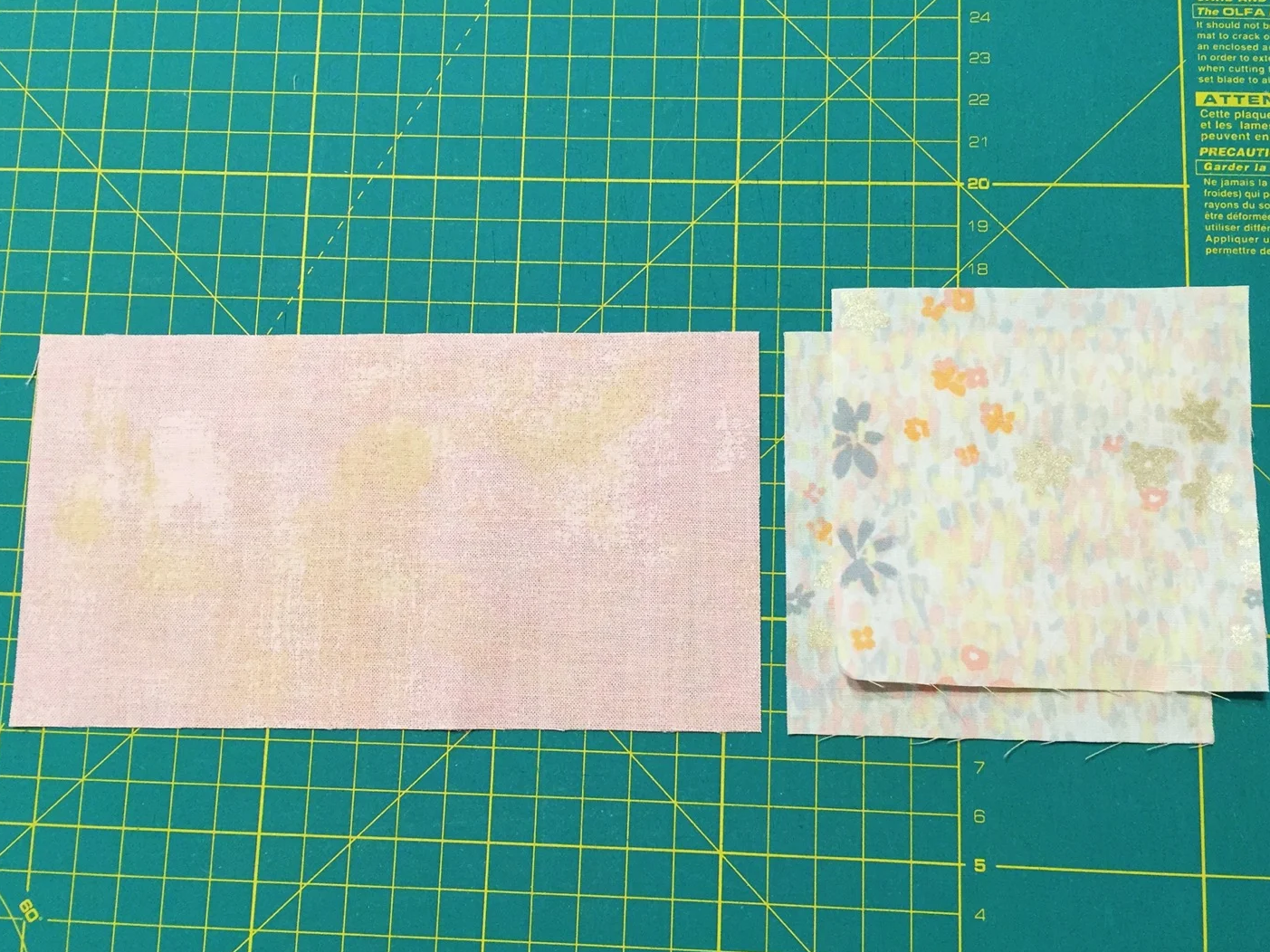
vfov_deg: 45.4
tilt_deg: -81.7
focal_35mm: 31
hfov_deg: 58.4
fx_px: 1137
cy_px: 497
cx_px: 638
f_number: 2.2
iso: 160
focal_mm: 4.15
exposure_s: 1/33
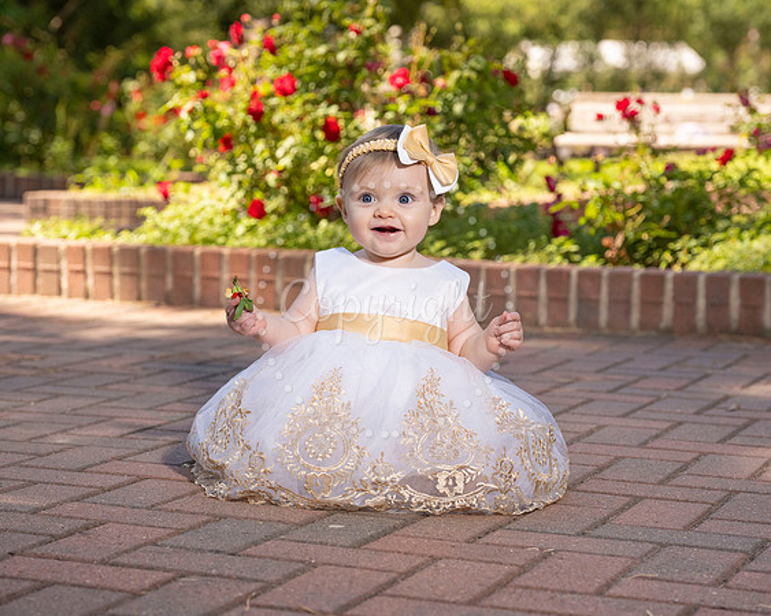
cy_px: 308
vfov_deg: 17.5
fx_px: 2004
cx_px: 386
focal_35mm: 88
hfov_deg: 21.8
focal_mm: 78
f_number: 5
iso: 500
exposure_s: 1/200
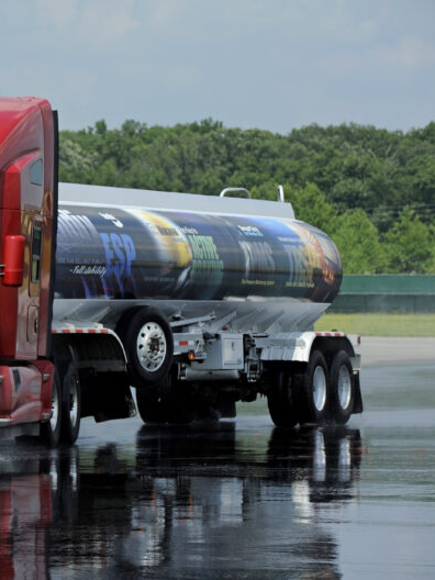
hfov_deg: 5.1
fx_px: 4876
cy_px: 290
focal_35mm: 291
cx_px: 19
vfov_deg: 6.8
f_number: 8
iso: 160
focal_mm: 200
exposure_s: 1/640
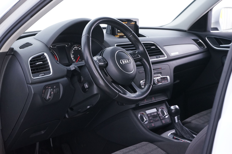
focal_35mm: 67
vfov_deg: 20.3
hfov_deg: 30.1
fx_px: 431
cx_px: 116
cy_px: 77
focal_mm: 67
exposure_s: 1/10
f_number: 6.3
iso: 3200
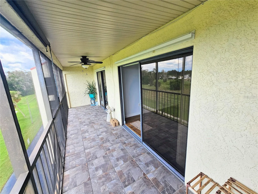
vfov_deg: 89.9
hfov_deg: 106.2
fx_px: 97
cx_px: 129
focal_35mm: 13
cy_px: 97
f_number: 2.2
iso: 80
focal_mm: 2.2
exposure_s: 1/359
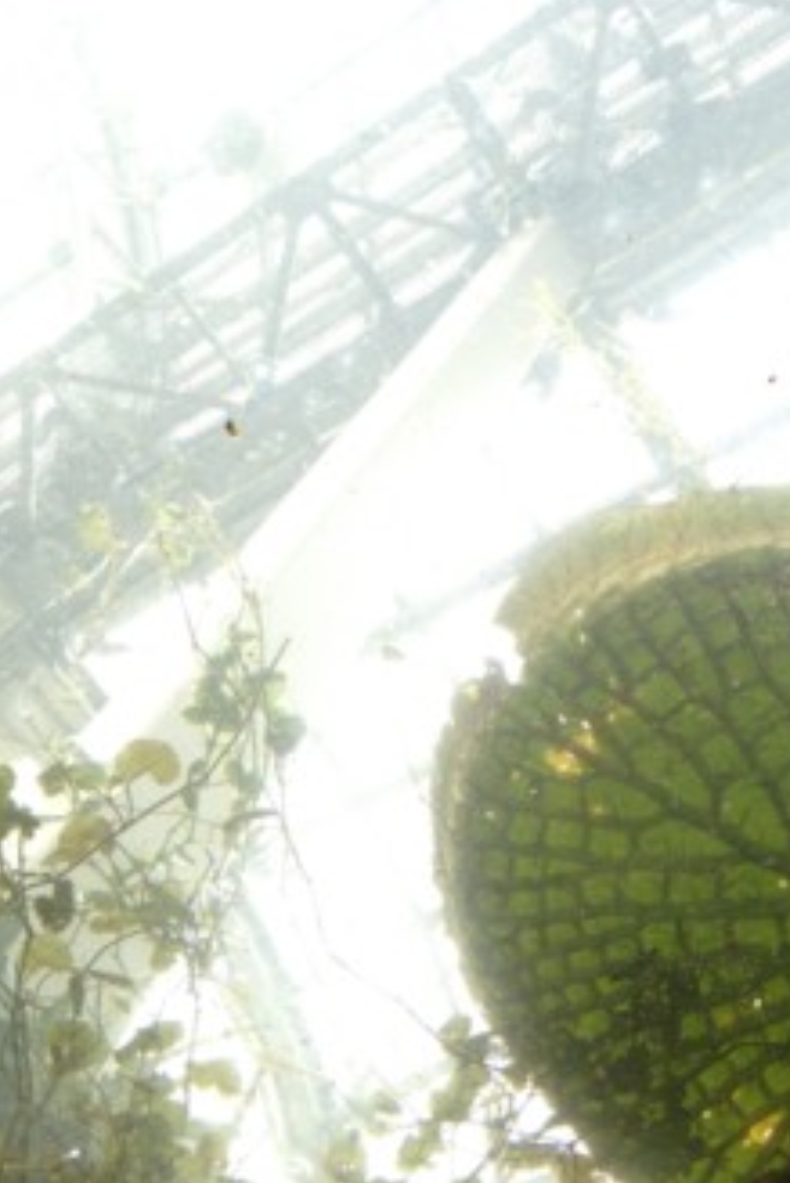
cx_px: 685
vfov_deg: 39.6
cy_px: 584
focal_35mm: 50
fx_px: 1644
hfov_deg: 26.3
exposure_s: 1/120
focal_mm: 4.28
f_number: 2.4
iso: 80
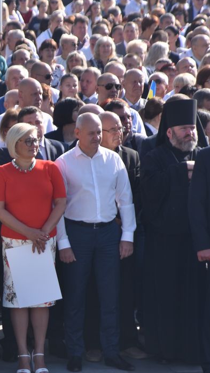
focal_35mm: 252
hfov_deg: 4.8
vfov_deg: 8.6
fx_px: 2496
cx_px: -75
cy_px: 218
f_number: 5.6
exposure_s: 1/640
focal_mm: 120
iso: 160
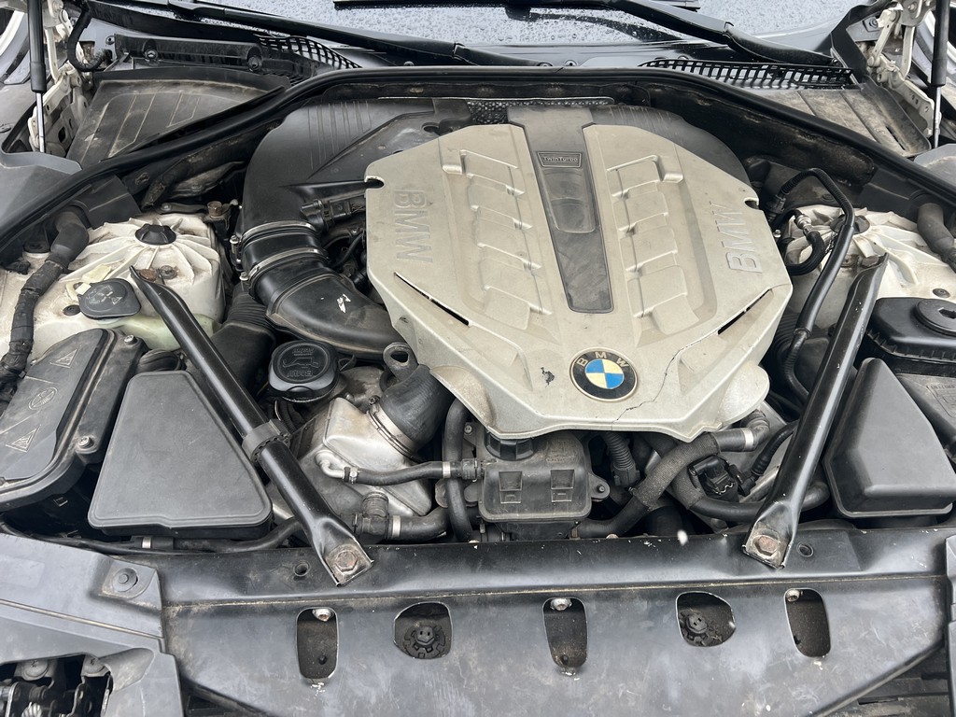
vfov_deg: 53.1
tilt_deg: -42.5
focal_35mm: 26
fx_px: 718
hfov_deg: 67.3
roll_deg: -1.4
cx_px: 478
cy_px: 358
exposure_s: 1/121
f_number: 1.5
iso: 64
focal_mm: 5.7
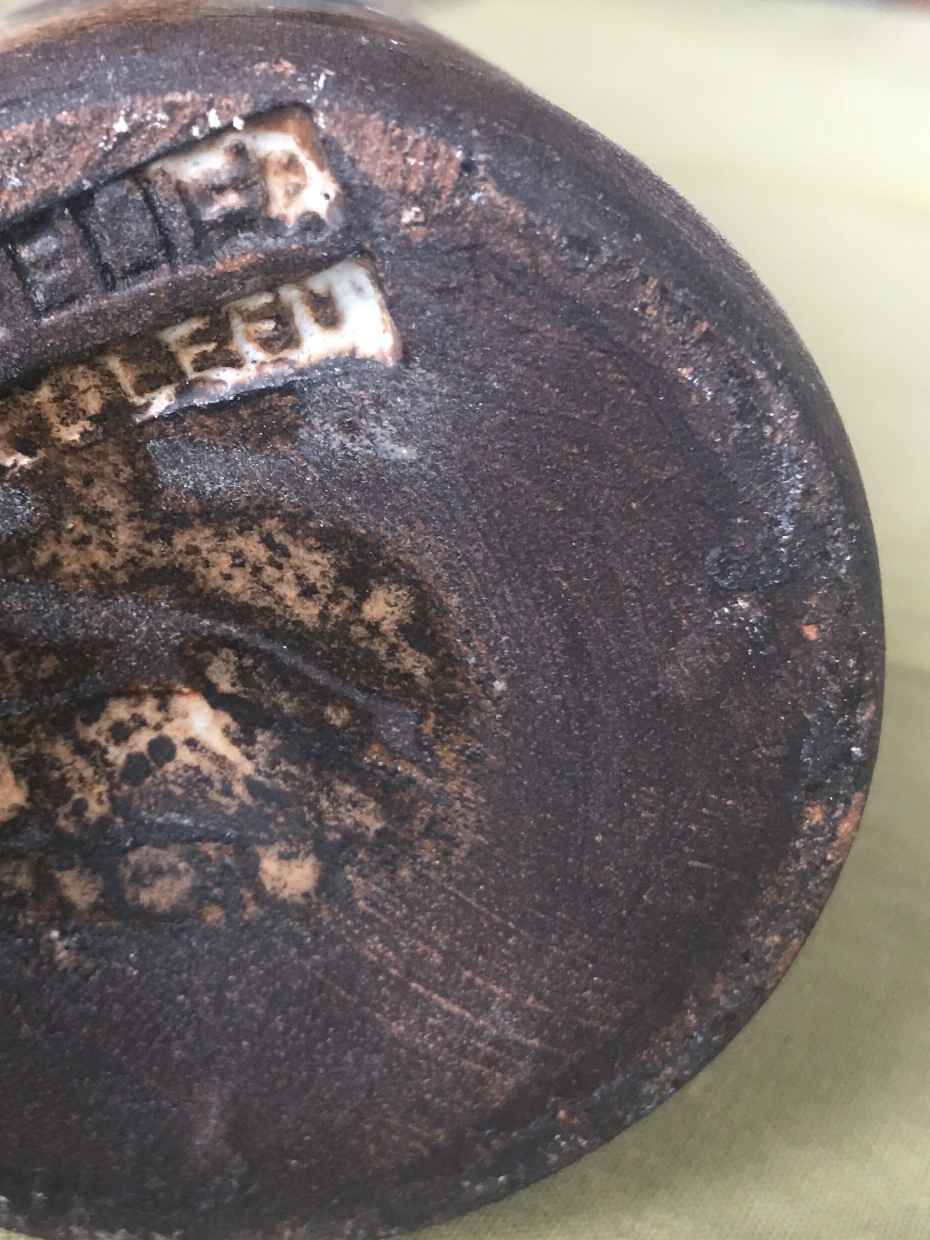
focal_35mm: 47
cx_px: 214
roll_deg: -3.7
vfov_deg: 40.4
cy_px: 680
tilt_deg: -25.8
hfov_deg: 30.3
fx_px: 1684
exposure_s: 1/17
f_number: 2.2
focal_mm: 4.15
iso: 40
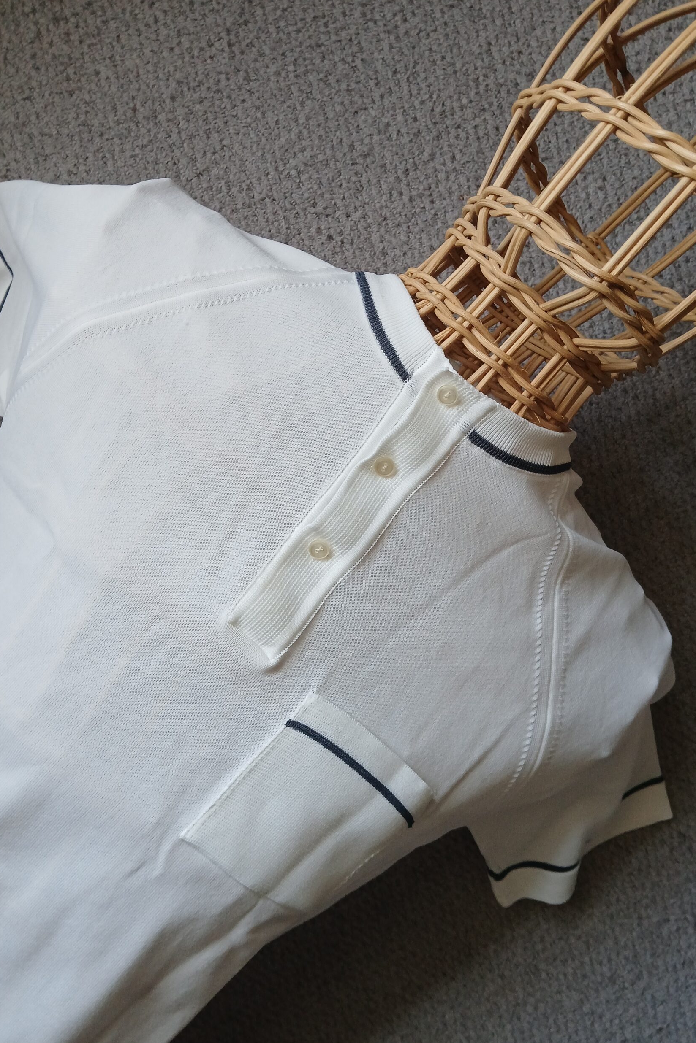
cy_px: 535
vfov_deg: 65.5
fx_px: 812
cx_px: 354
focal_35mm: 28
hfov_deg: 46.4
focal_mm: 3.98
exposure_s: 1/50
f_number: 1.8
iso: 125
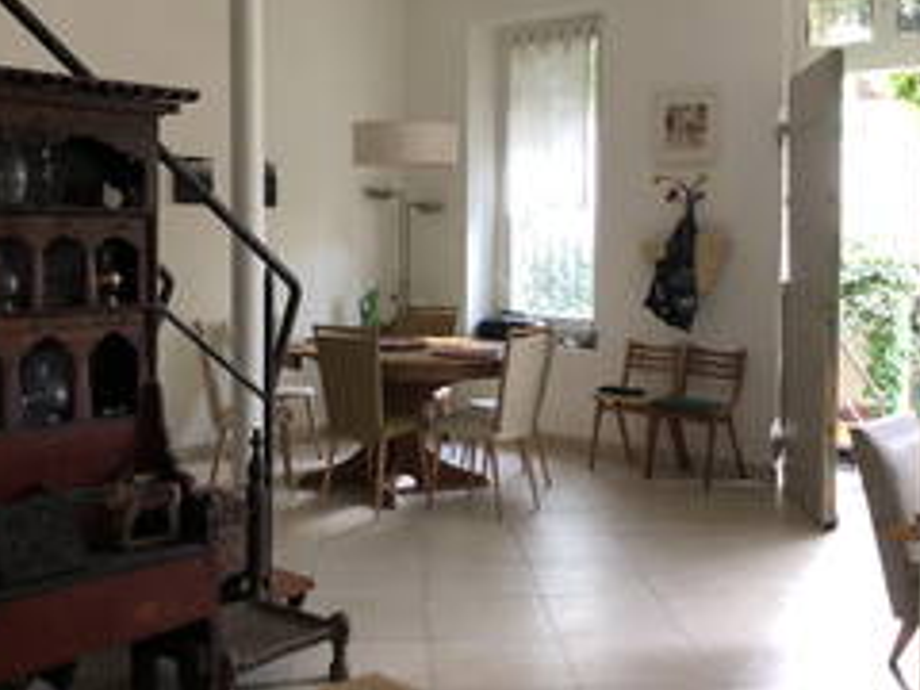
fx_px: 1116
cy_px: 261
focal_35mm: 42
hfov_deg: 44.8
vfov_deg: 34.2
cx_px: 456
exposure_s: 1/15
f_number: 1.8
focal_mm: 3.99
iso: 80
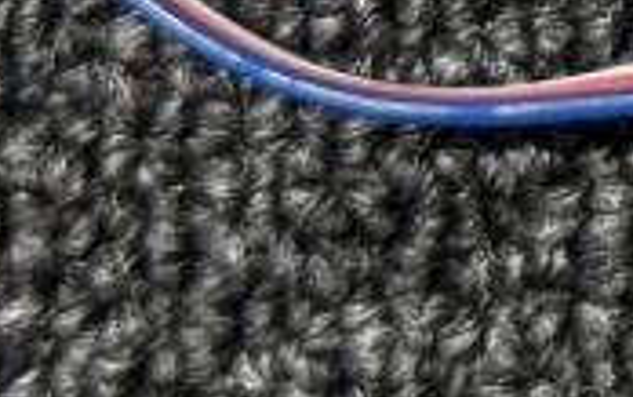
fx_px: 4298
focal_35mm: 249
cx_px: 1230
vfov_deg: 5.1
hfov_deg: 8.1
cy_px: -534
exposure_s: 1/50
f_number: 1.78
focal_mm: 6.76
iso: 100
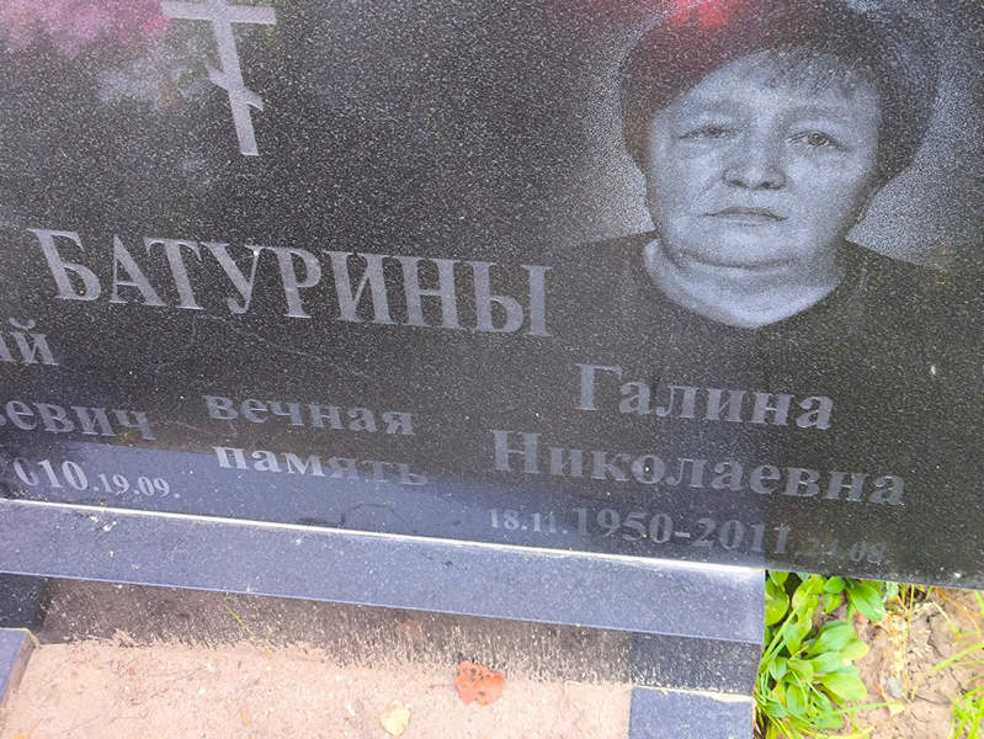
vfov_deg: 29.1
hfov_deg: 38.2
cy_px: 370
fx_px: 1422
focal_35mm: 50
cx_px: 492
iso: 160
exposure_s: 1/50
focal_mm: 4.71
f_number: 1.7
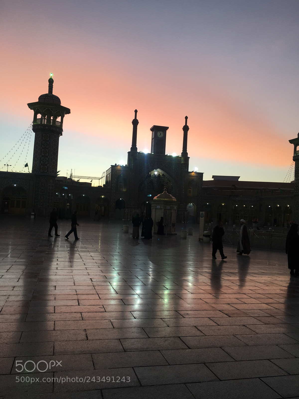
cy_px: 200
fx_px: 334
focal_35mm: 29
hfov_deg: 48.2
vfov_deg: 61.7
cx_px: 150
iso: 25
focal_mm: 4.15
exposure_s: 1/100
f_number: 2.2
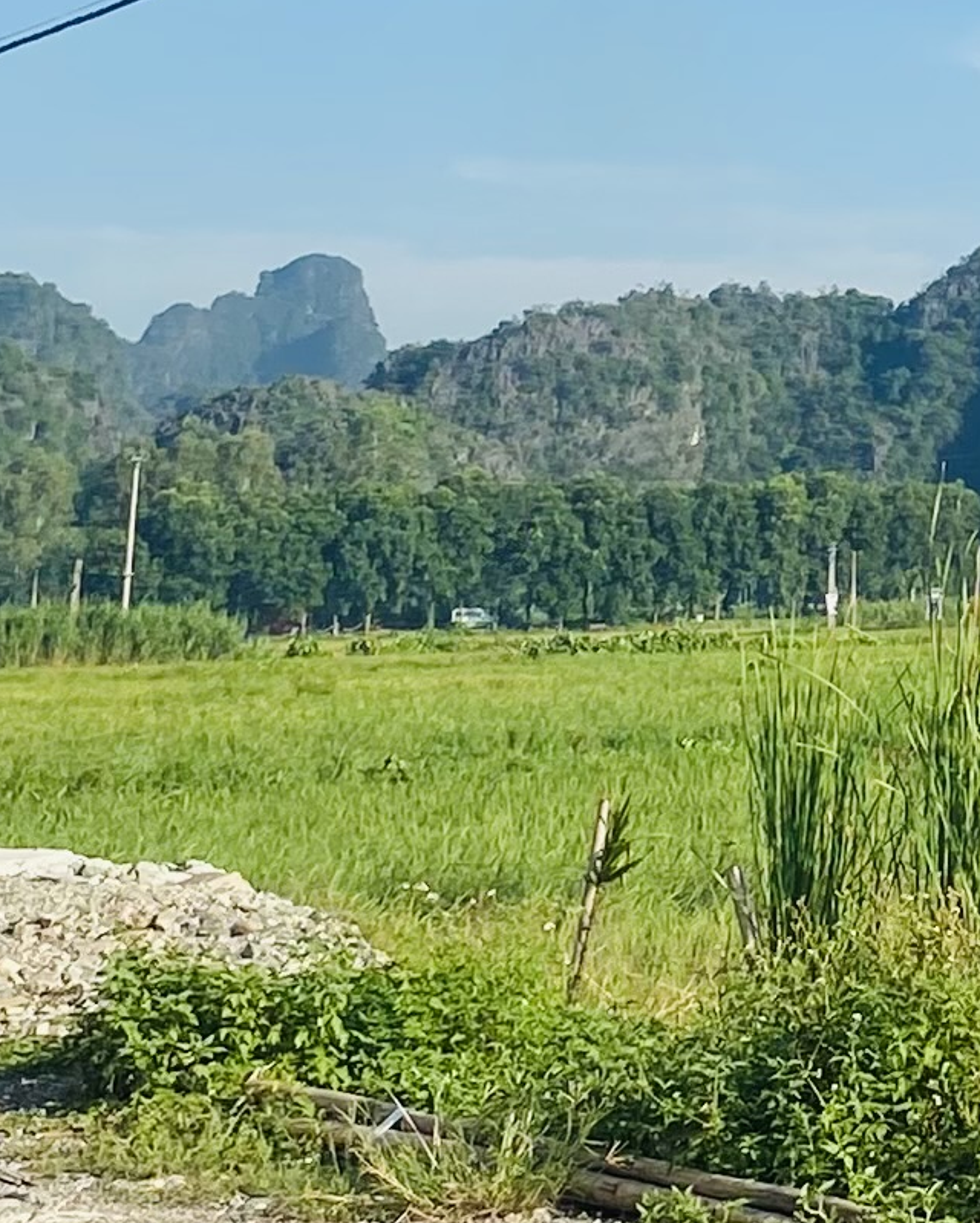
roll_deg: +1.1
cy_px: -251
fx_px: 4637
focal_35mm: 128
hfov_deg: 10.9
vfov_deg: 14.5
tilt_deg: +12.3
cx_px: 2050
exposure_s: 1/2028
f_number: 1.8
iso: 32
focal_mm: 4.25
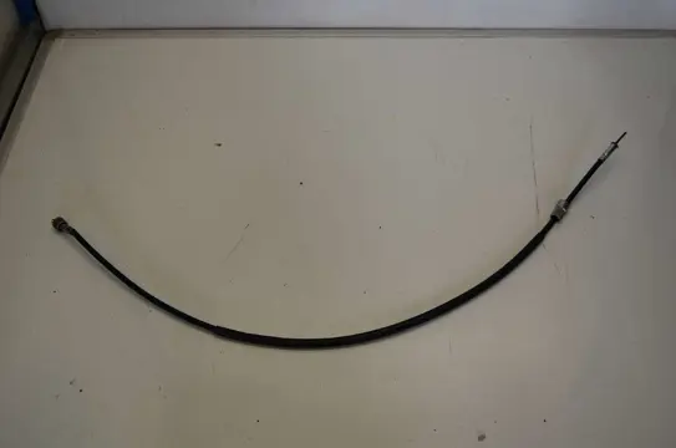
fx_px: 787
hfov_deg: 46.5
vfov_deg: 31.8
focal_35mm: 42
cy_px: 224
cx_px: 338
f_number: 5.6
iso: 320
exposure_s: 1/125
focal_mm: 28
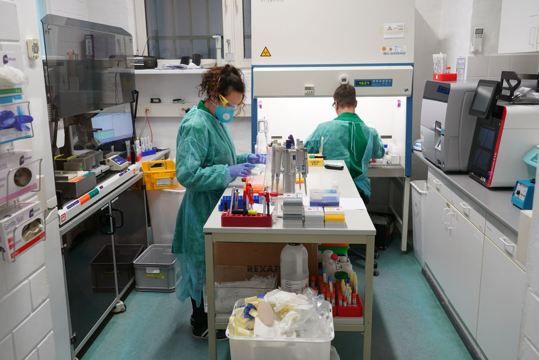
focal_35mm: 33
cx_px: 270
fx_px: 494
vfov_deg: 40.0
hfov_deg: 57.2
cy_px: 180
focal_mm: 33
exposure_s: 1/50
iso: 1000
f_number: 5
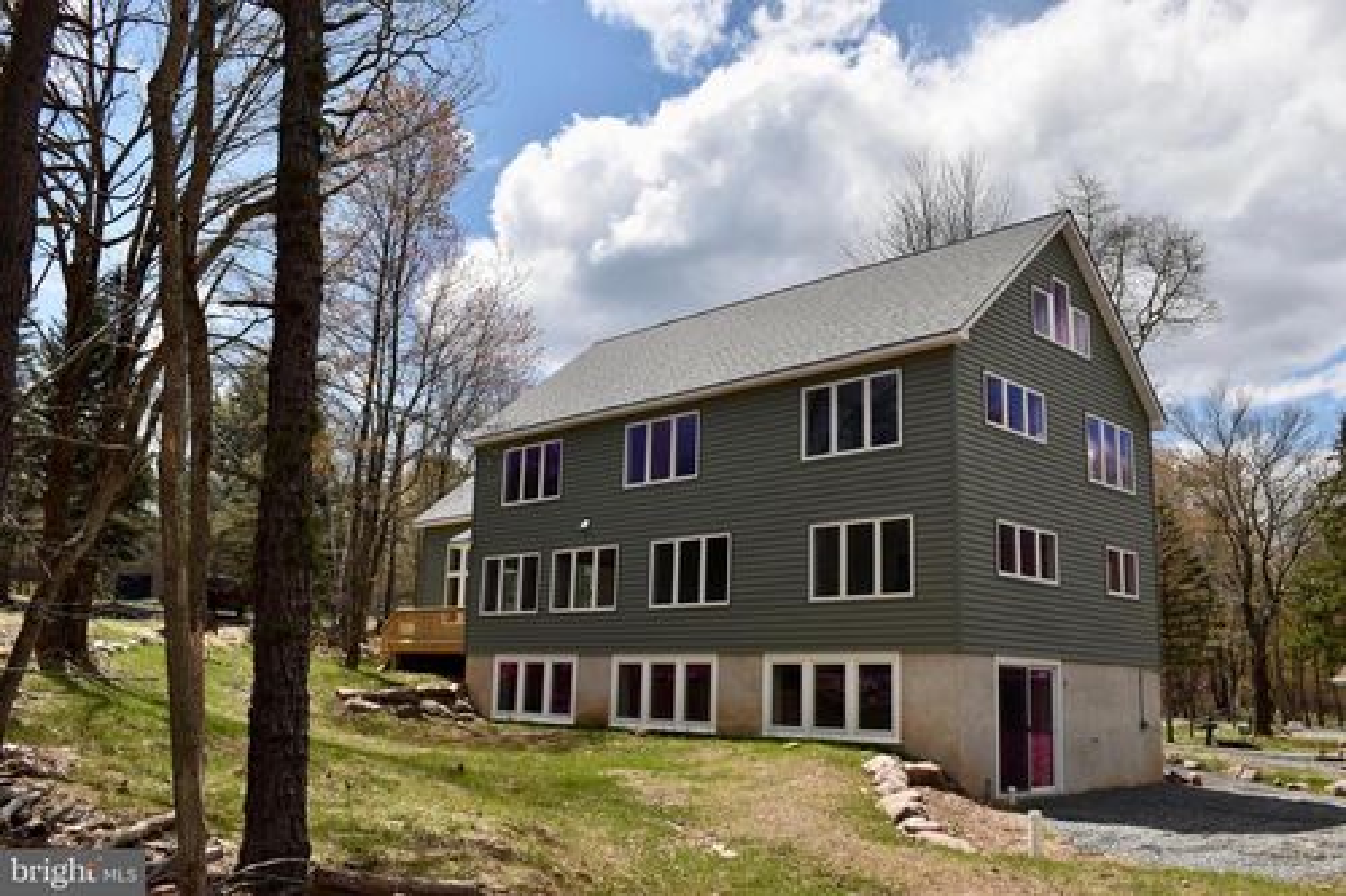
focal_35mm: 30
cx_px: 673
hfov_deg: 61.9
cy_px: 448
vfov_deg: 43.6
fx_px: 1121
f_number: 9
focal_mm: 20
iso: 100
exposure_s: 1/200
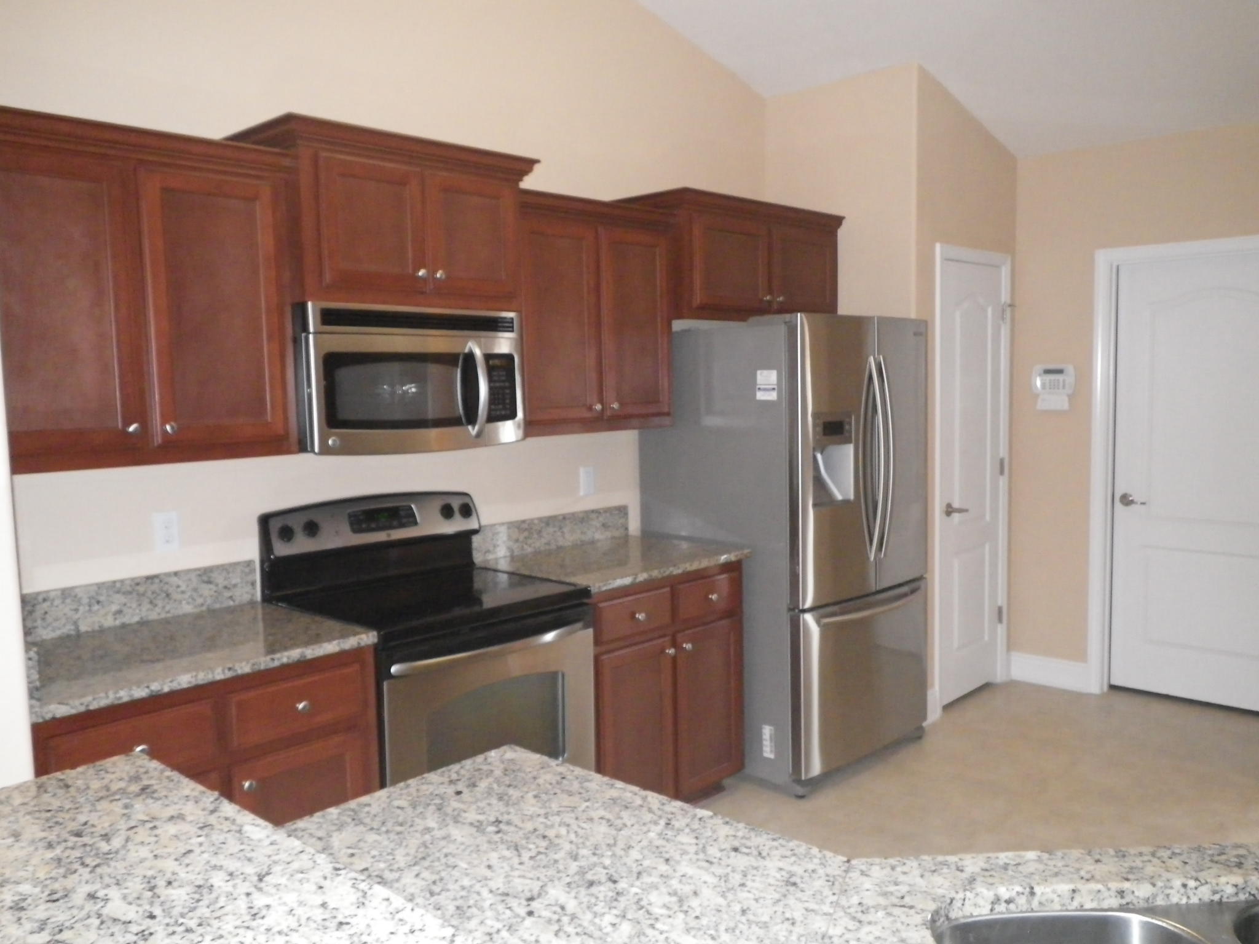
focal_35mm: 28
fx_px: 1018
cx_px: 630
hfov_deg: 63.4
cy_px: 472
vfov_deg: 49.7
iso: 500
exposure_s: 1/50
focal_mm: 5
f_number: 3.5
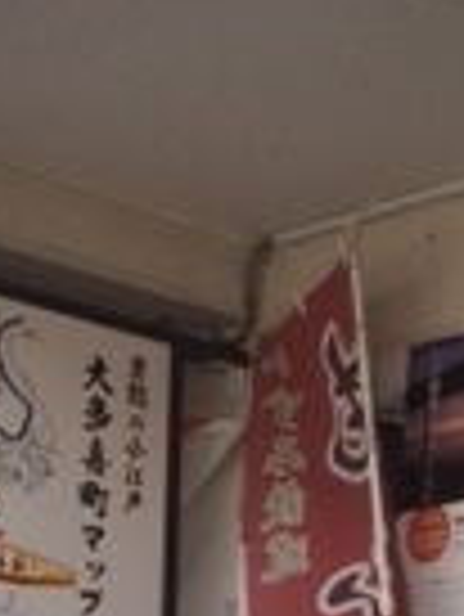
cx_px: 550
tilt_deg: +5.6
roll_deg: -1.7
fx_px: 2409
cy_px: 701
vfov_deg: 14.2
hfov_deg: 10.8
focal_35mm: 135
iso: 32
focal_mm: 4.15
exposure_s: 1/351
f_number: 2.2
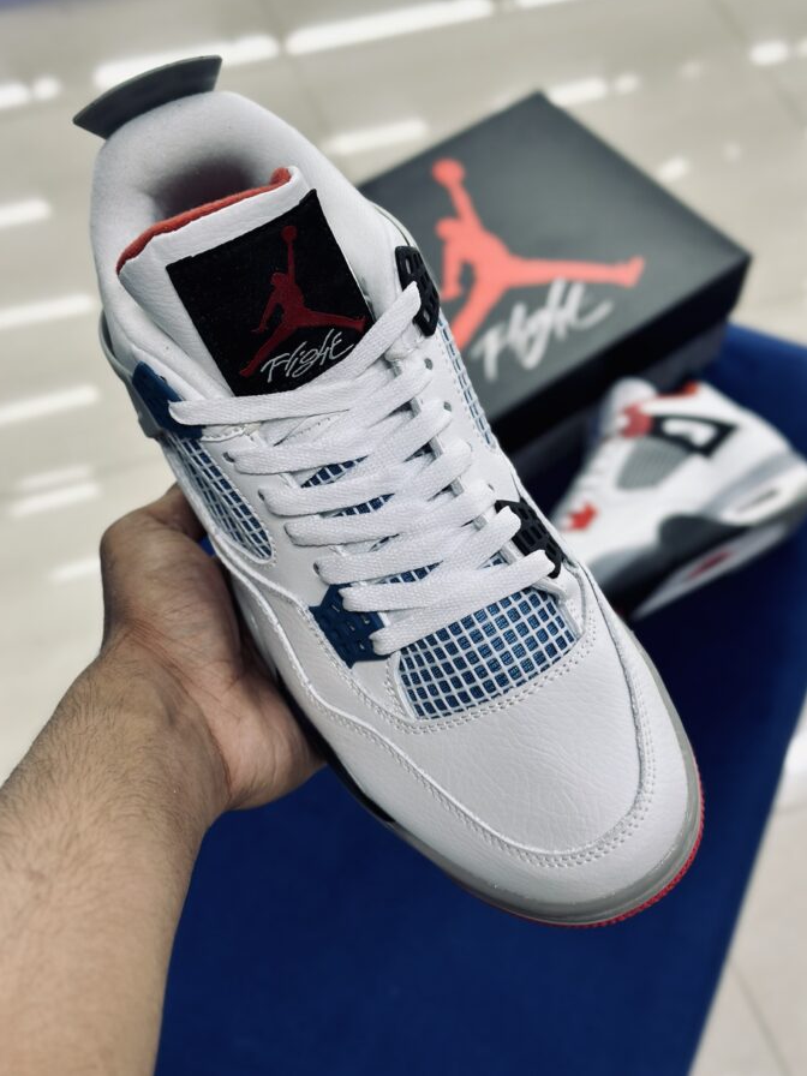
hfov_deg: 29.1
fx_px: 1554
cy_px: 517
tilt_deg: -54.4
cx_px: 391
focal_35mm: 50
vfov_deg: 38.2
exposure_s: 1/100
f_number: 1.78
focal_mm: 6.86
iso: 64
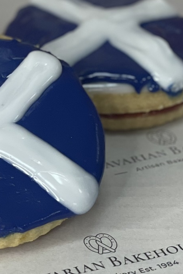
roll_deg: -1.3
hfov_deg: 8.5
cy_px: 9
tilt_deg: -26.4
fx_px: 1227
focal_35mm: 161
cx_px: -17
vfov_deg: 12.6
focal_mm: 6
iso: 100
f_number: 2
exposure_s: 1/100
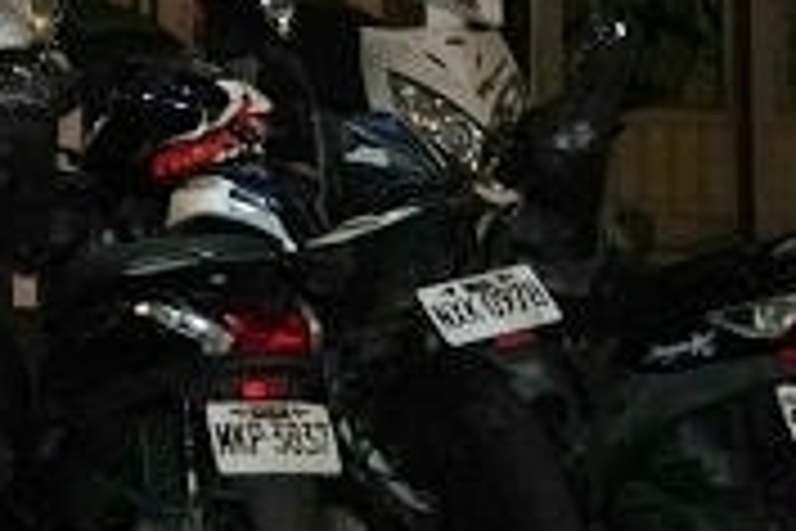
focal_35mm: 224
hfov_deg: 8.0
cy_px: -1210
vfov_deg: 5.6
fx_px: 4953
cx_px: -1498
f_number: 2.8
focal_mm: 33
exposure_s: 1/160
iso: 2000
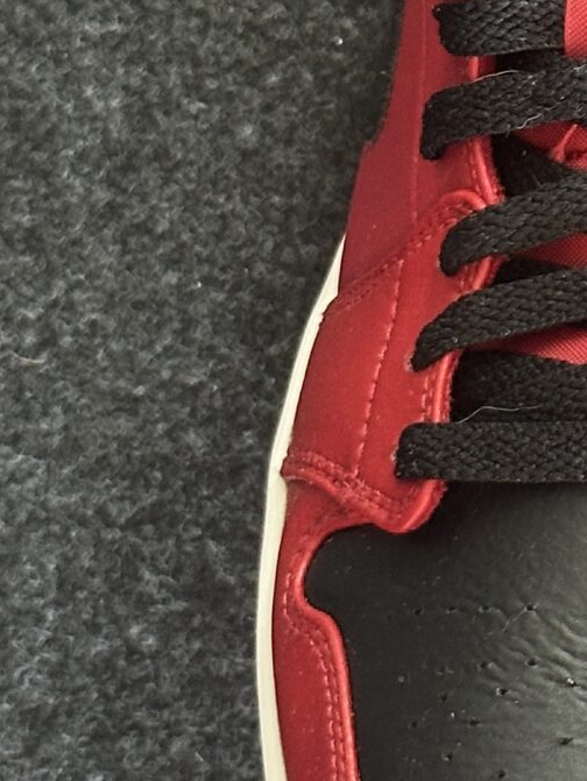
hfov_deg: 7.9
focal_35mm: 183
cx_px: 959
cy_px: 260
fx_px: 4134
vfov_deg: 10.8
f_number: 1.78
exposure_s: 1/33
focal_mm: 6.86
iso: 320
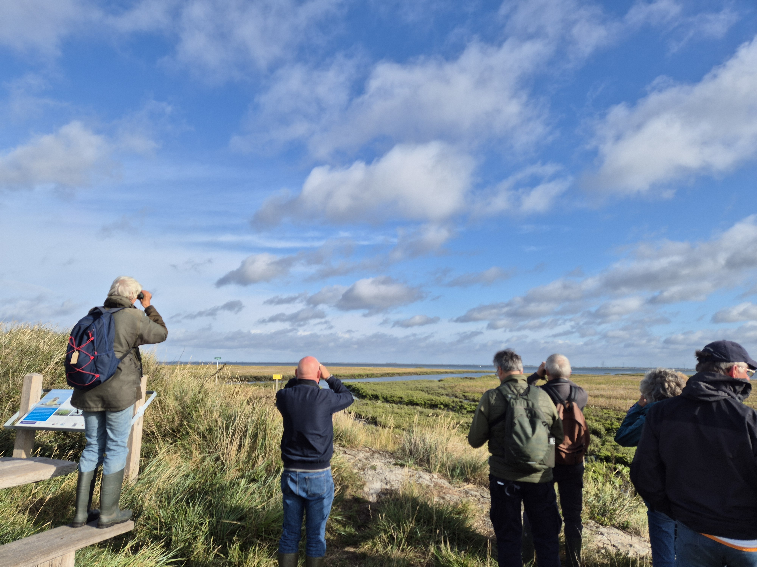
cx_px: 378
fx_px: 503
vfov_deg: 58.9
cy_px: 284
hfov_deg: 73.9
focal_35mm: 23
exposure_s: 1/1824
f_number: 1.8
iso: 25
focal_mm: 5.4
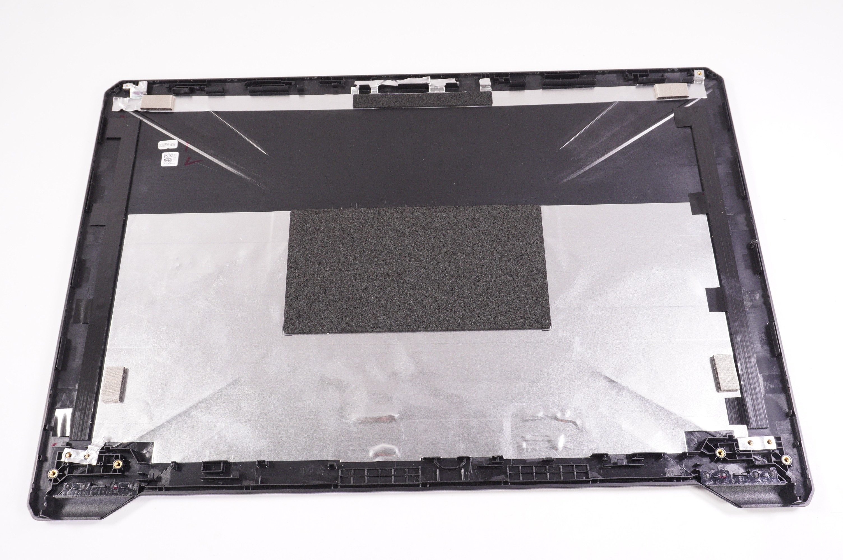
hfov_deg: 57.3
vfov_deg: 39.9
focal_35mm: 33
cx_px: 422
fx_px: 772
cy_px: 280
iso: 640
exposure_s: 1/160
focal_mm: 22
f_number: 6.3
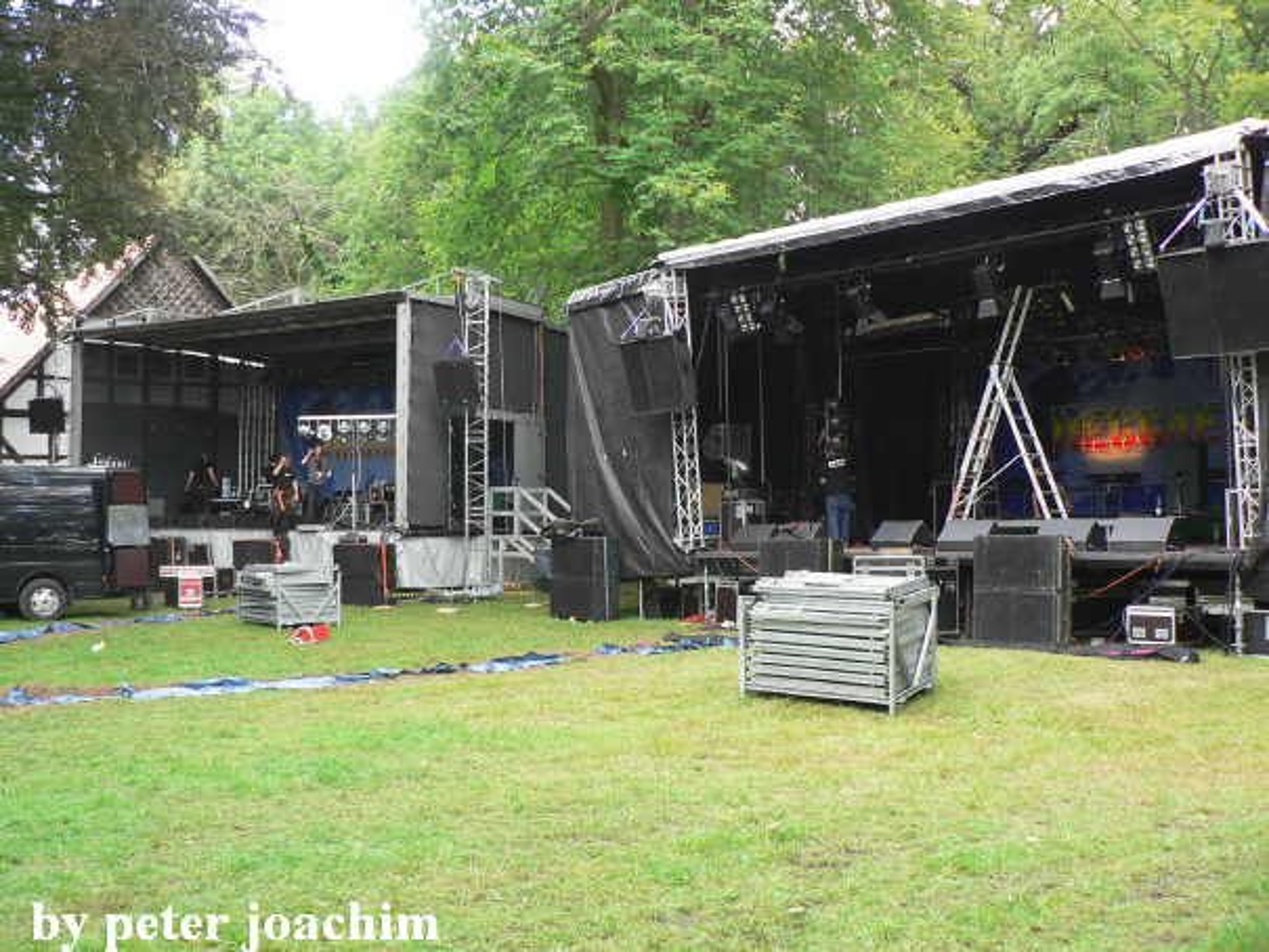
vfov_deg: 40.7
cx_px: 634
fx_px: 1283
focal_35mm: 35
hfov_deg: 52.6
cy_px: 476
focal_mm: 6
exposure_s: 1/40
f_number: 2.8
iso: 64
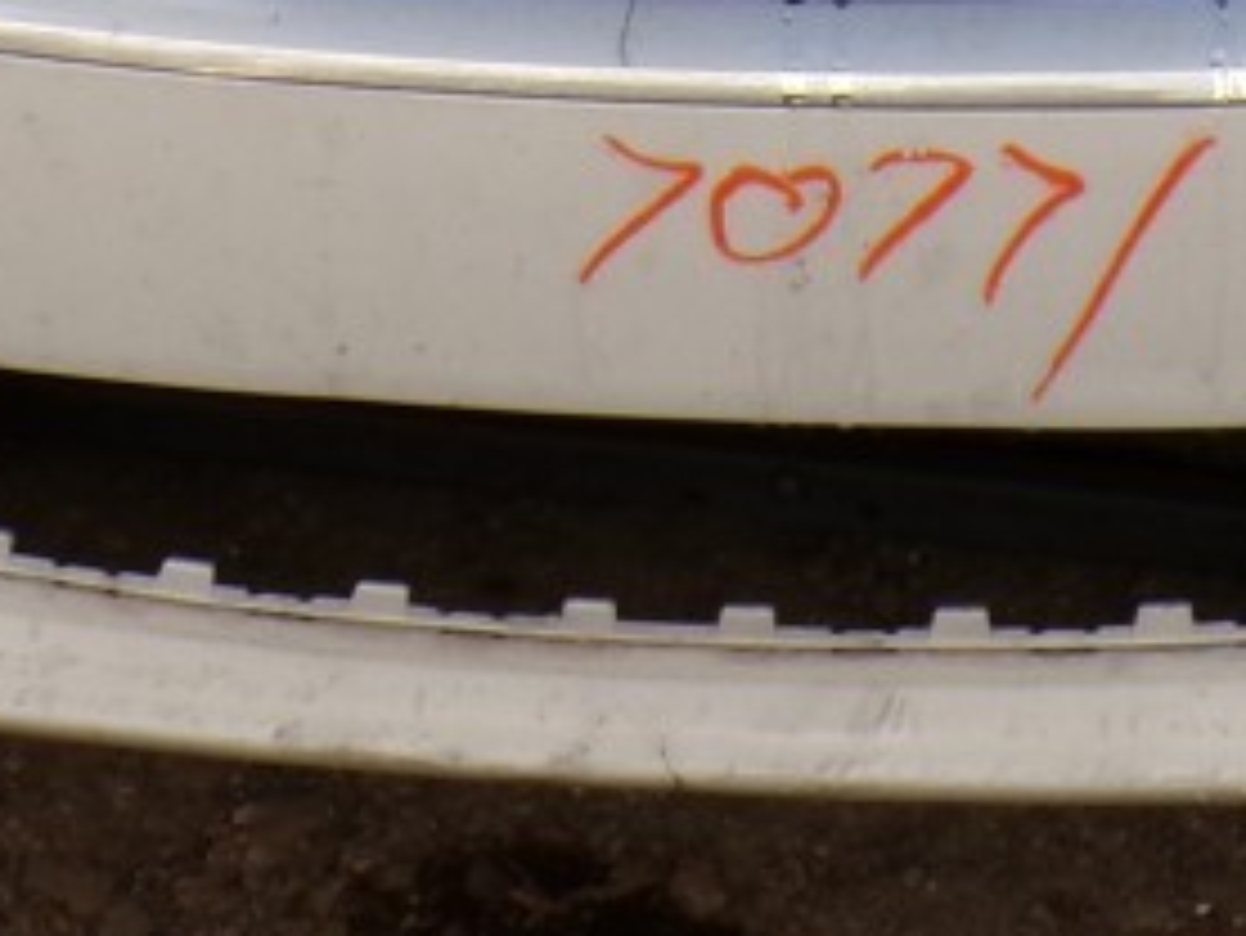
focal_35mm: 111
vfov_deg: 12.2
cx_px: 724
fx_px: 3997
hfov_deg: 17.7
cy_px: -796
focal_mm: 4.3
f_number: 4.4
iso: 100
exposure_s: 1/240
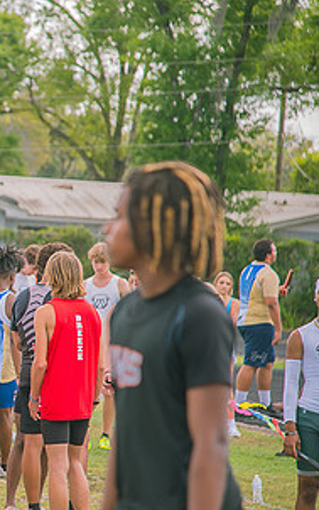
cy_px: 269
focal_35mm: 235
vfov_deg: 8.9
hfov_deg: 5.5
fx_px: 3266
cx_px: -159
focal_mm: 120
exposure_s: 1/200
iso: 200
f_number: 4
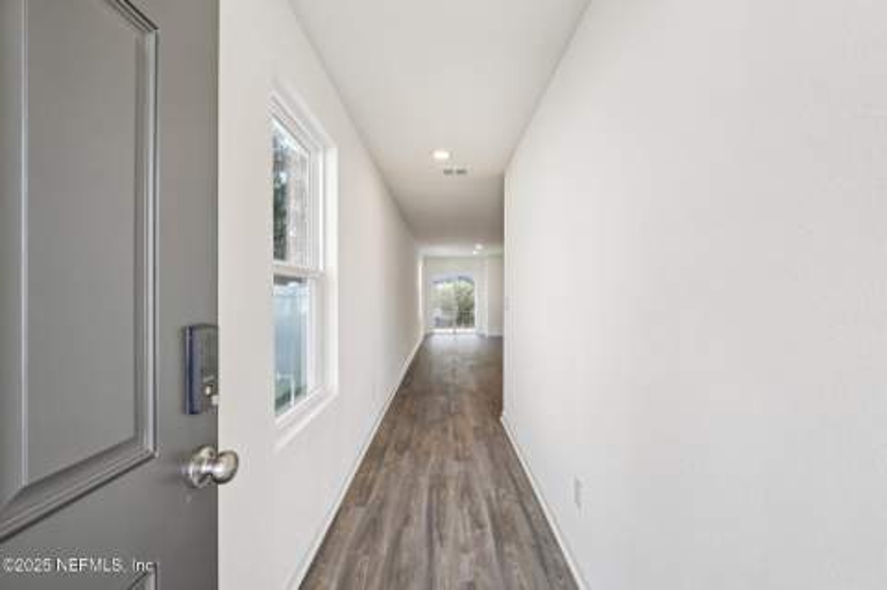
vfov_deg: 77.2
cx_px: 444
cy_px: 295
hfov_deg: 100.4
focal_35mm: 15
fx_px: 369
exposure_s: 1/50
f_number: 8
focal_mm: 10
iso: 400
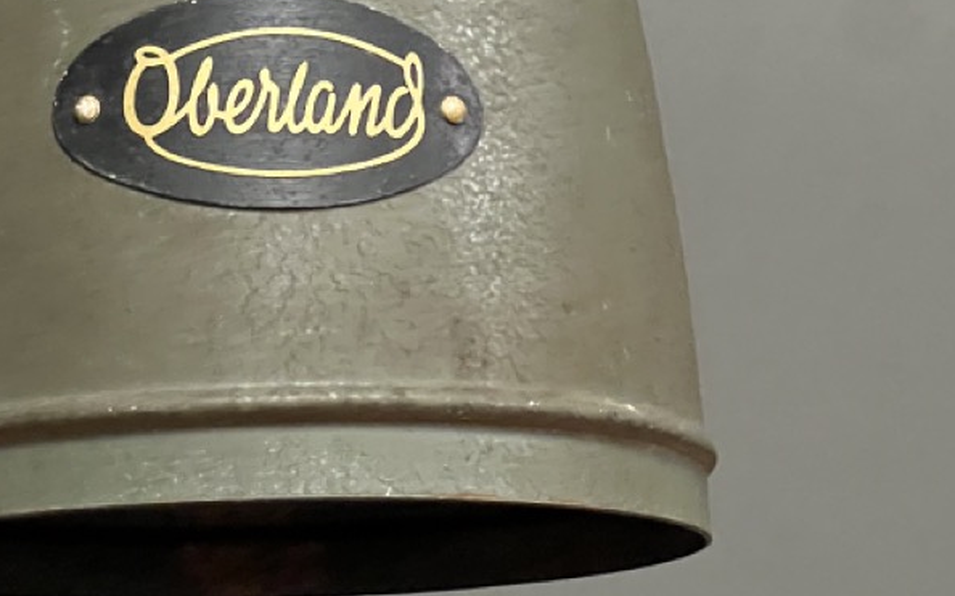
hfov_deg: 11.9
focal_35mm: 176
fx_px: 4580
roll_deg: +0.3
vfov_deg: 7.3
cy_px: -329
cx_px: 289
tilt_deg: +16.4
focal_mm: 9
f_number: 2.8
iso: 800
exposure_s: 1/25
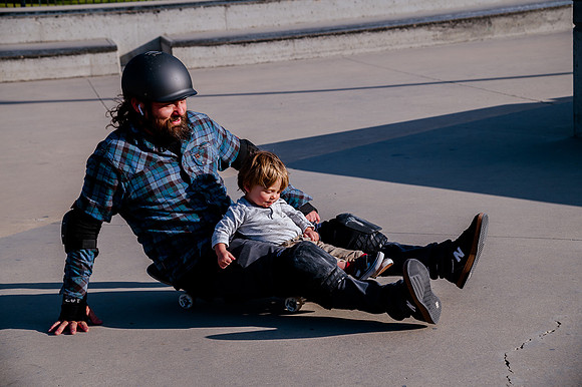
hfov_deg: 23.9
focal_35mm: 85
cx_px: 291
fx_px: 1373
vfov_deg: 16.1
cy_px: 194
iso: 200
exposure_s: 1/640
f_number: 8
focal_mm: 85
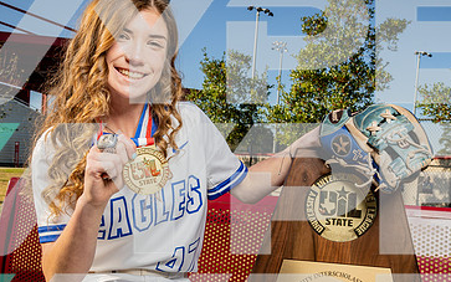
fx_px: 541
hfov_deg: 45.2
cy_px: 189
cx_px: 206
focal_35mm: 44
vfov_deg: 29.0
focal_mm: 27
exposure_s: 1/250
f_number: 10
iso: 125
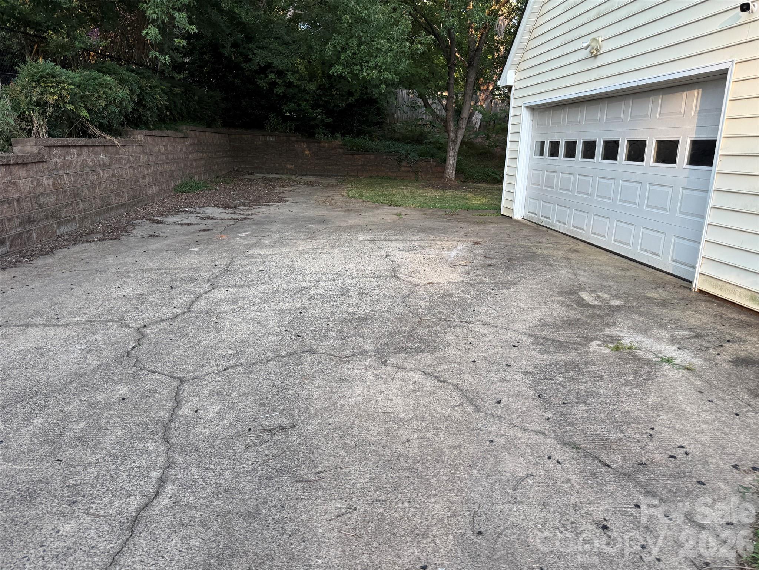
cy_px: 285
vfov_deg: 56.8
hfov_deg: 71.6
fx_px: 526
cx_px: 380
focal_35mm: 24
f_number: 1.78
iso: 80
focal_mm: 6.76
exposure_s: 1/330
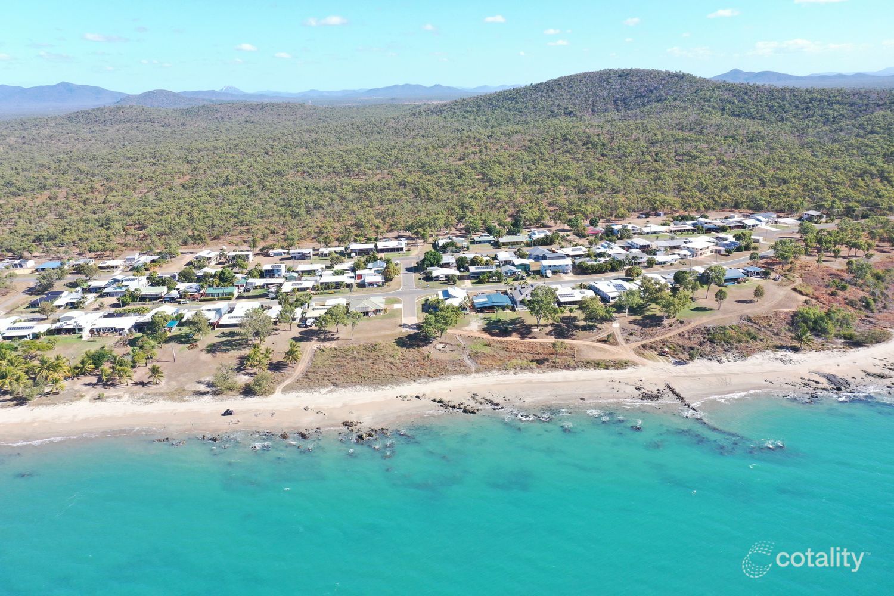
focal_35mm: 28
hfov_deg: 65.5
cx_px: 447
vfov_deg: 46.4
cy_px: 298
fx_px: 695
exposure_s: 1/240
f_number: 5
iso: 100
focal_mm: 10.26
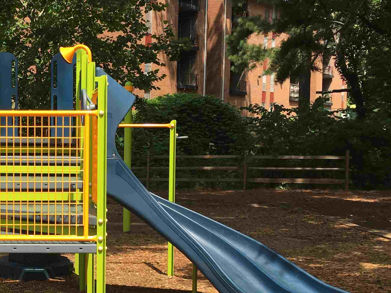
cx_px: 31
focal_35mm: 64
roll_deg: +0.1
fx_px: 723
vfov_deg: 22.7
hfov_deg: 28.9
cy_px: 220
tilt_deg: -3.0
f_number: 2.2
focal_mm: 4.15
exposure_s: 1/785
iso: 25
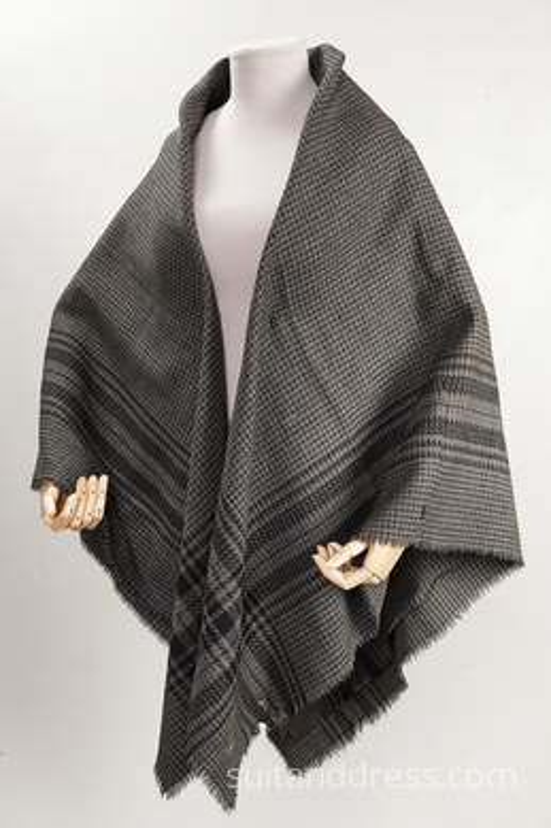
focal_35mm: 48
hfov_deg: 28.1
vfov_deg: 41.1
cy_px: 414
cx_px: 276
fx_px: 1103
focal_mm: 32
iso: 320
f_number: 5.6
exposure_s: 1/25
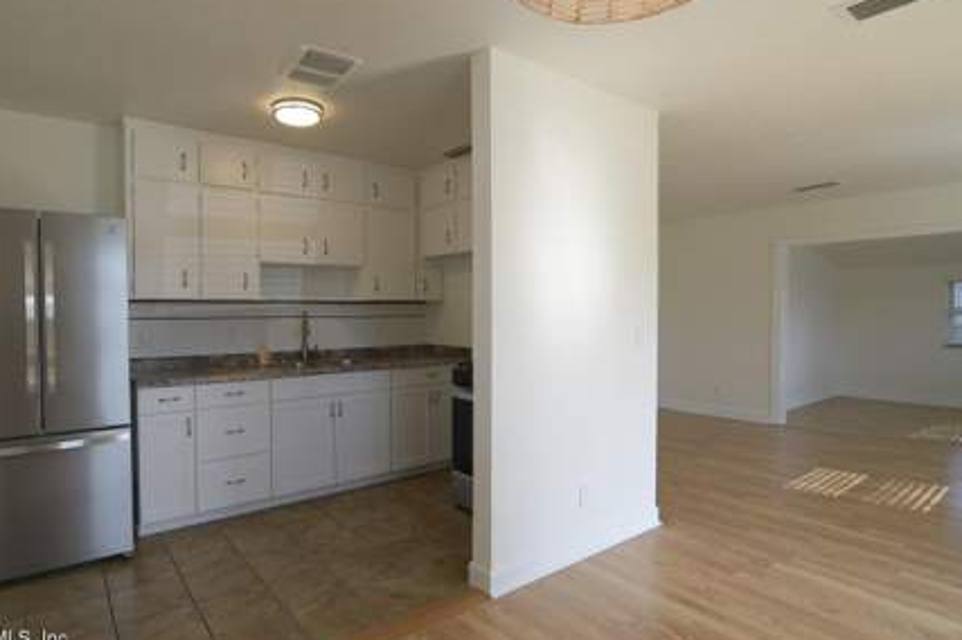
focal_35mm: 18
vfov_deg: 67.3
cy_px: 309
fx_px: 481
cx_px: 426
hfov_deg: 89.7
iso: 500
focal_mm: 11
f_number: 8
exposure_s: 1/60
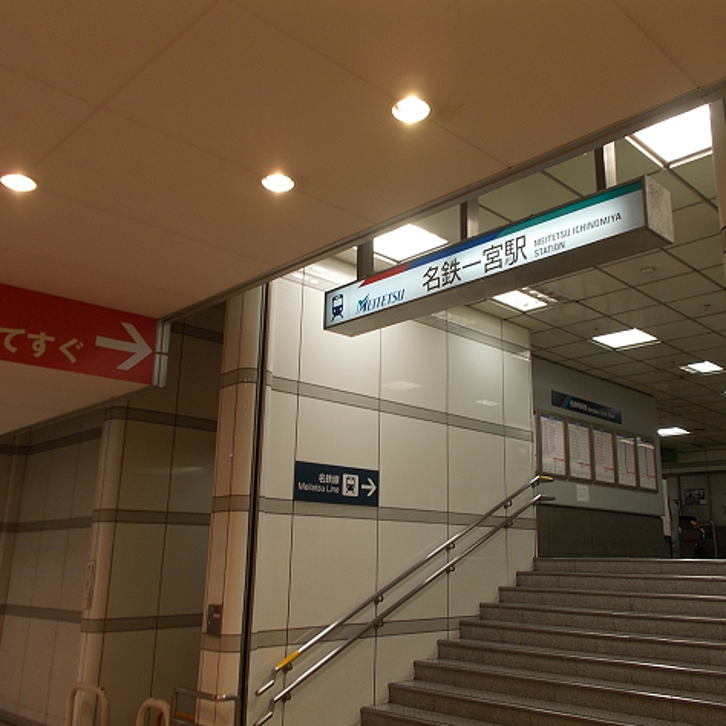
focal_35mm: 31
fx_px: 736
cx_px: 414
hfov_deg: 52.4
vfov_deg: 52.5
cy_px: 360
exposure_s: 1/40
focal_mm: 4.6
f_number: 3.2
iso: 80
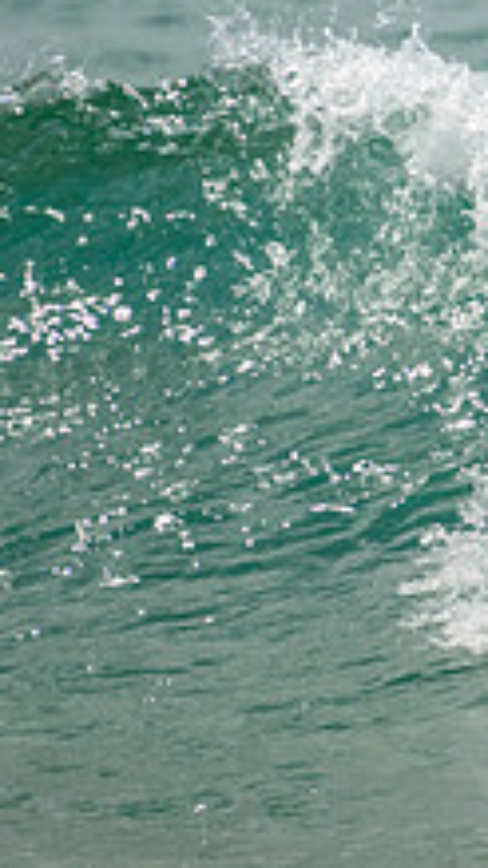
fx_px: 51105
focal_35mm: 2219
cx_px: 1004
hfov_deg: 0.5
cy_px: 109
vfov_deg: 1.0
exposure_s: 1/2000
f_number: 11
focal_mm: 800
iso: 640
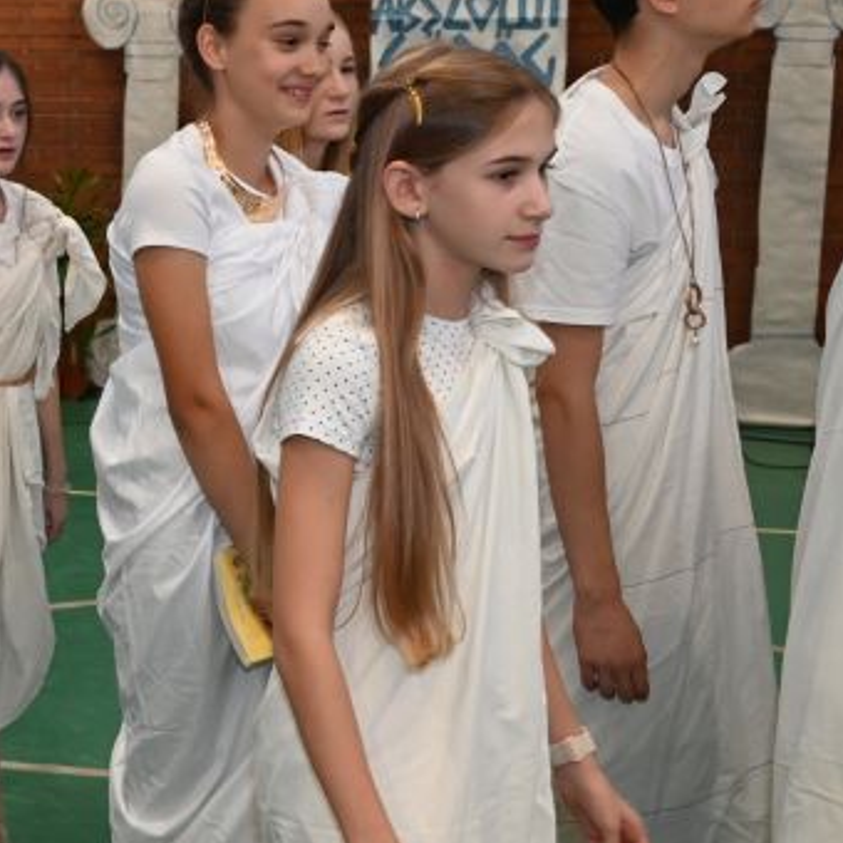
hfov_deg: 22.1
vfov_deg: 23.3
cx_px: -84
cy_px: 355
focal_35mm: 74
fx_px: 2039
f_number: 6.3
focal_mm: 37
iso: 1600
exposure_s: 1/160
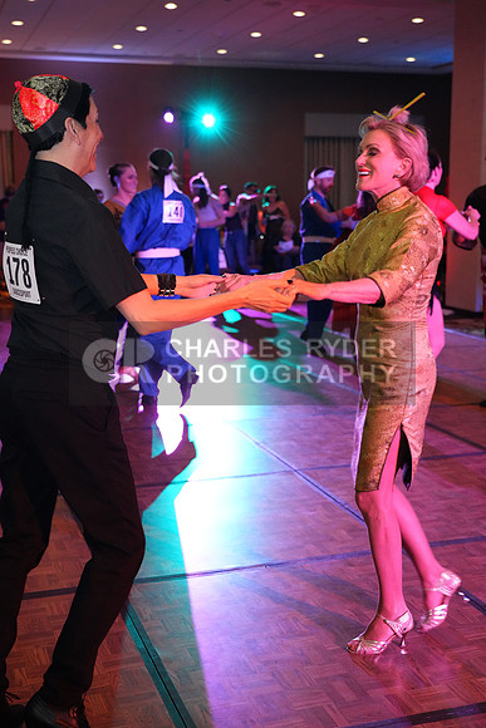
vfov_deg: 43.6
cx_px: 243
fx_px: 911
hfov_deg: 29.9
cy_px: 364
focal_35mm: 45
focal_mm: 45
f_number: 4
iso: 6400
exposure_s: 1/200
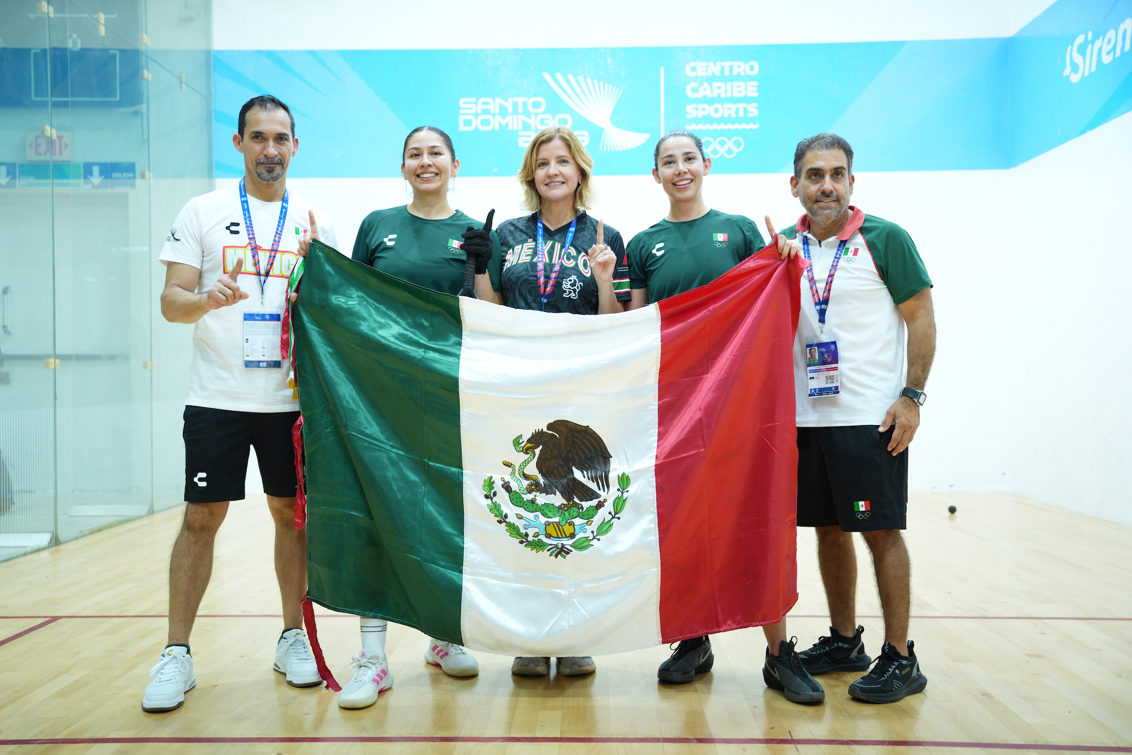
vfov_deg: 36.2
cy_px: 378
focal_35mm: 37
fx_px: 1154
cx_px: 566
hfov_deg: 52.3
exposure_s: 1/640
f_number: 2.8
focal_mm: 36.7
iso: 2000
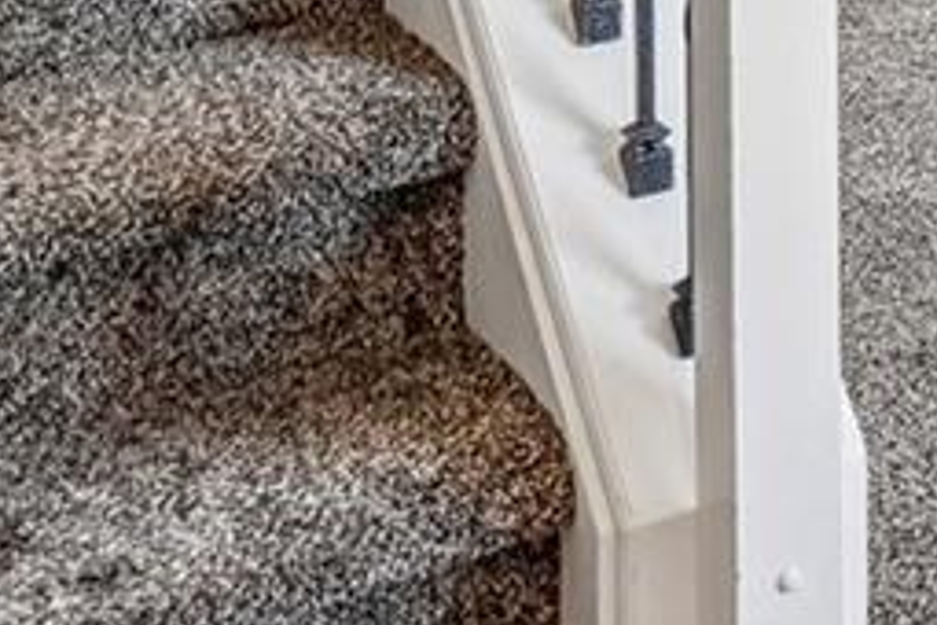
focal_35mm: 94
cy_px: -868
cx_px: 1837
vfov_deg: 11.9
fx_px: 2446
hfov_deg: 16.7
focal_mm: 10
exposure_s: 1/10
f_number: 8
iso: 400
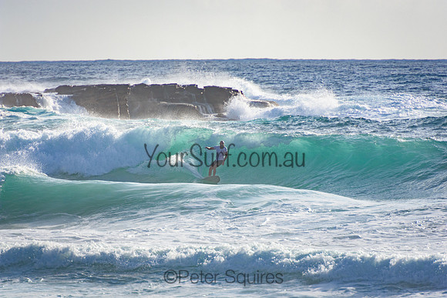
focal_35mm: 600
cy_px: 149
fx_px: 7451
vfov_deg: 2.3
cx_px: 224
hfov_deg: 3.4
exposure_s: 1/2000
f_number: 5.6
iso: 280
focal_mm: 400
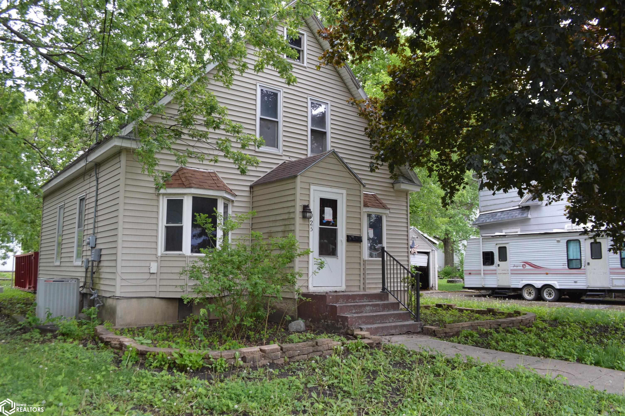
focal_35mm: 27
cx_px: 312
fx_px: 468
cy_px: 208
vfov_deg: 47.8
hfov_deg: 67.4
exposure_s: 1/125
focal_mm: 18
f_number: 5.6
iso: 400
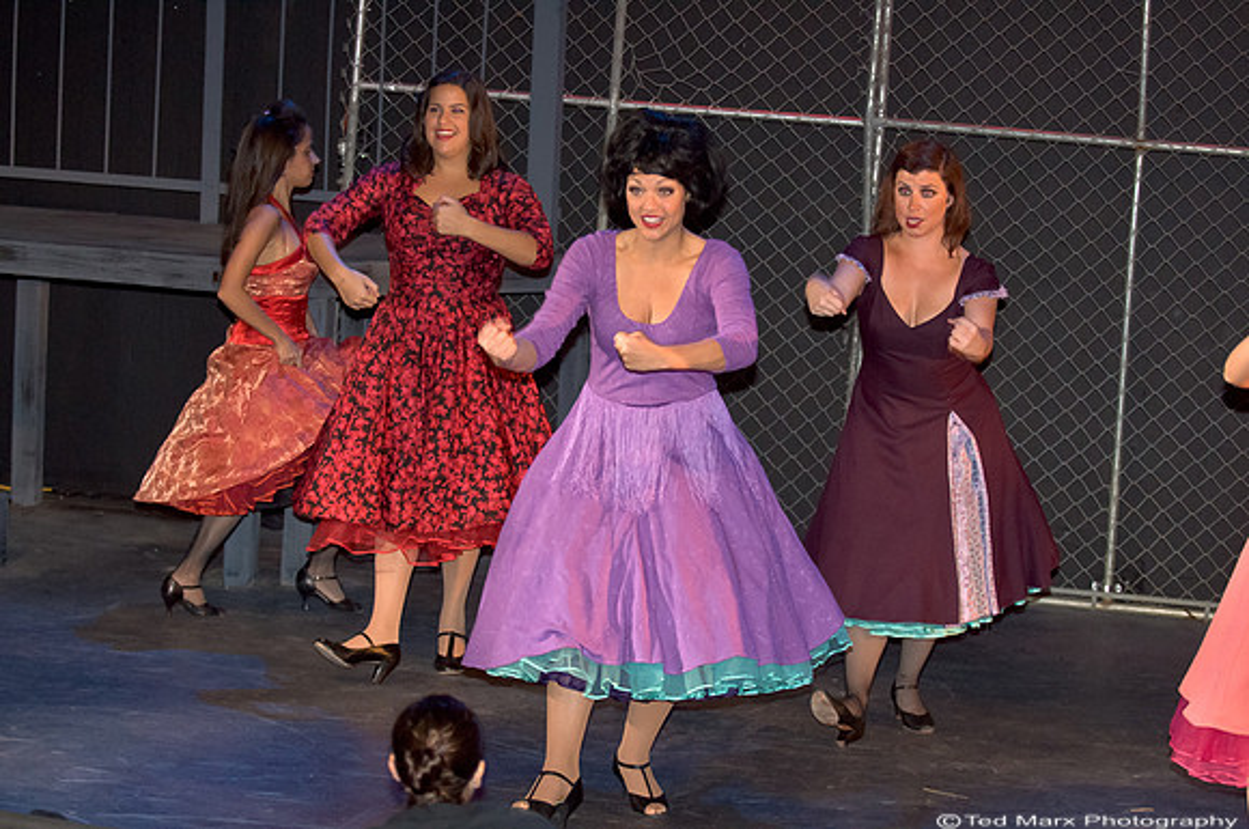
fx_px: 3638
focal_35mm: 105
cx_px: 624
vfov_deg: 13.0
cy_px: 414
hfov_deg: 19.5
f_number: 2.8
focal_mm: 70
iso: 3200
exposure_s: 1/100
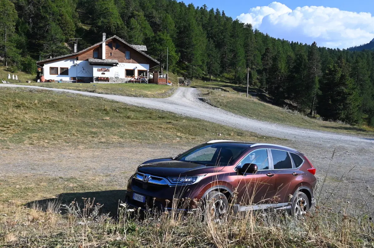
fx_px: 249
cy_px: 124
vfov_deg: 52.9
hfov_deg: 73.9
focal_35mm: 24
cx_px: 187
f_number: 7.1
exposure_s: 1/1250
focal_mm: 24
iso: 560
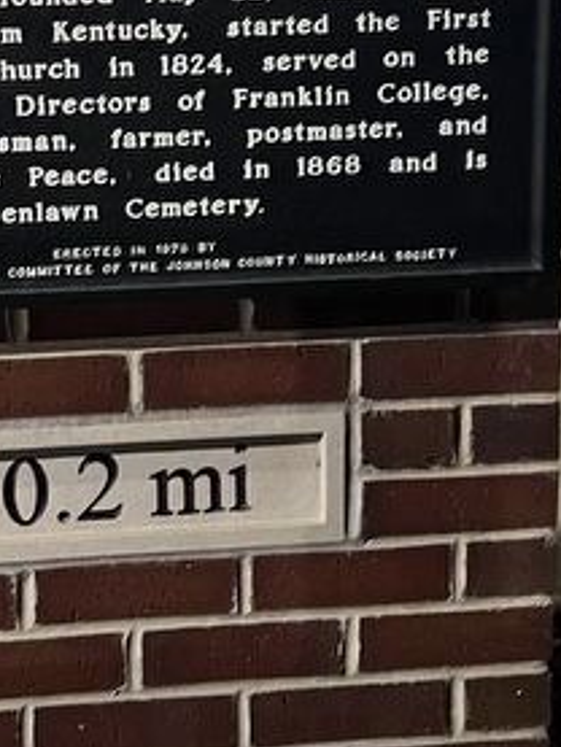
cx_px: 89
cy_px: 186
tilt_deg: -9.0
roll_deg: +0.9
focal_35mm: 75
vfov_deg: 25.7
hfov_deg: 19.4
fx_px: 1619
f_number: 1.5
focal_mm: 5.7
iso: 1000
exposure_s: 1/30
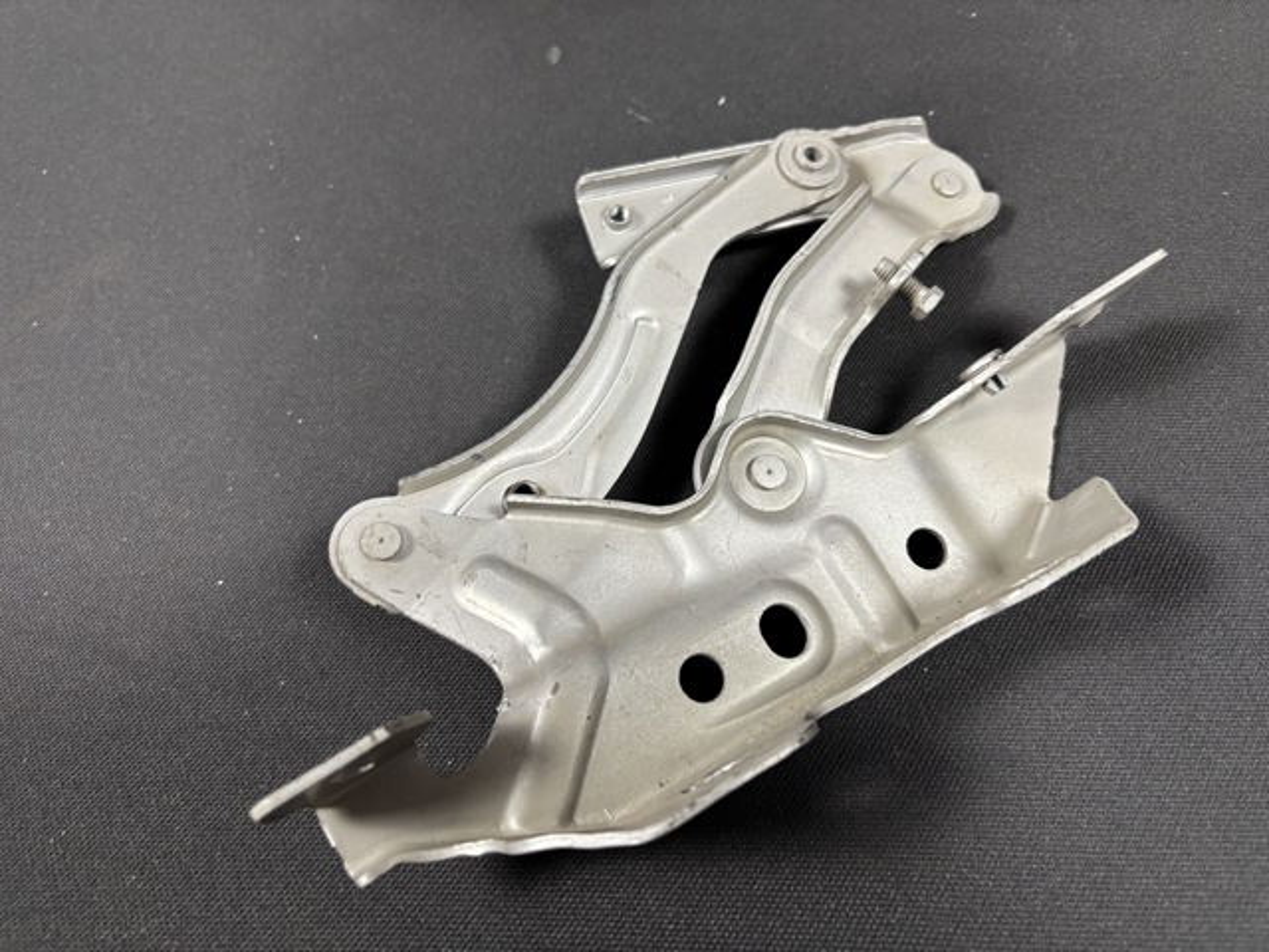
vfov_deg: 53.1
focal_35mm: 26
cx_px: 634
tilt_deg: -62.2
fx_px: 953
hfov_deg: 67.3
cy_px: 476
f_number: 1.6
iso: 200
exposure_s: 1/50
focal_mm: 5.96
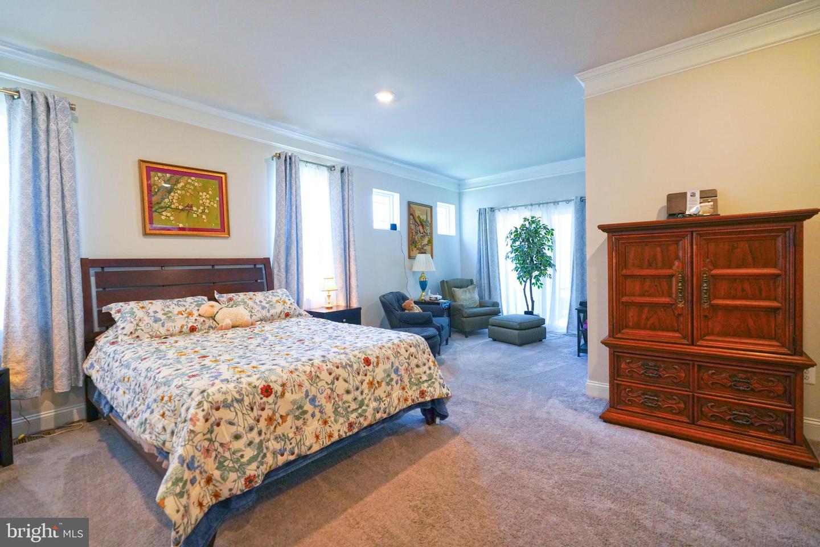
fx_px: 364
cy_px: 274
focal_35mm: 16
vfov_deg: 73.7
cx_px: 410
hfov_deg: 96.7
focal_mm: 16
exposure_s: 1/160
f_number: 4
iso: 1600
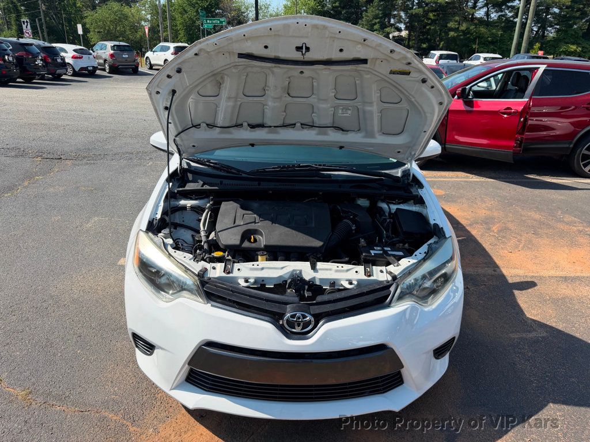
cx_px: 295
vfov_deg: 56.8
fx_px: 409
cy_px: 221
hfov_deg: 71.6
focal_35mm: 24
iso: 100
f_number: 1.78
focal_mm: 6.76
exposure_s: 1/3953
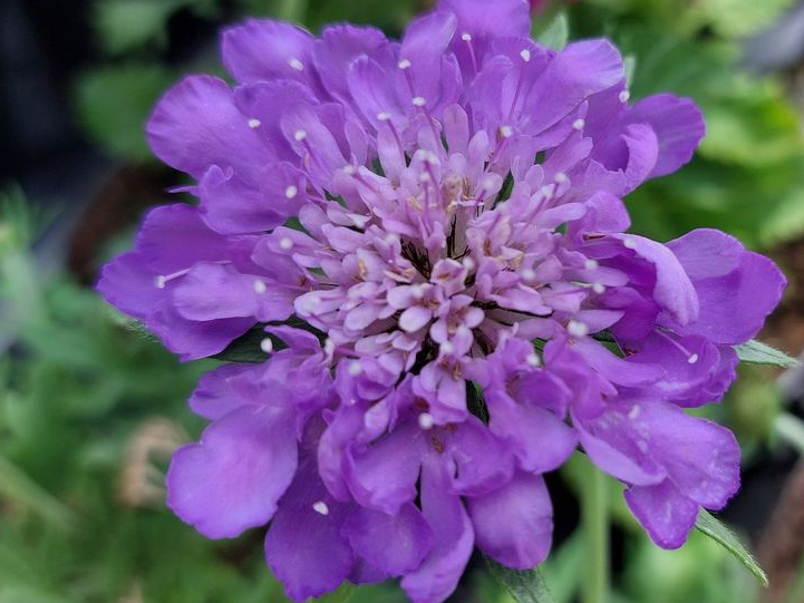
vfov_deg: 38.6
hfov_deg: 49.5
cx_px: 517
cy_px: 256
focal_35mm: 37
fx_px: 860
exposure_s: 1/349
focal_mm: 5.23
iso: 25
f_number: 1.8
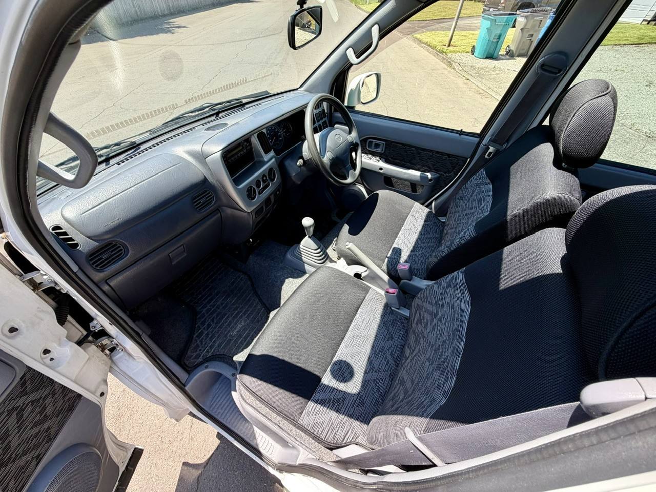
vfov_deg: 85.7
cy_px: 246
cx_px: 328
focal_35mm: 14
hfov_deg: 102.1
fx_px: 265
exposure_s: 1/279
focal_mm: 2.22
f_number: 2.2
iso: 50
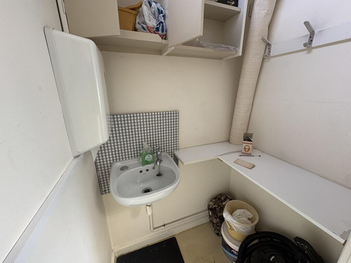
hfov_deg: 102.1
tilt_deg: -15.8
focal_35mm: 14
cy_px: 132
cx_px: 176
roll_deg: +1.3
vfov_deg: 85.7
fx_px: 142
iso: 250
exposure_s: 1/50
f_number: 2.2
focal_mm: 2.22
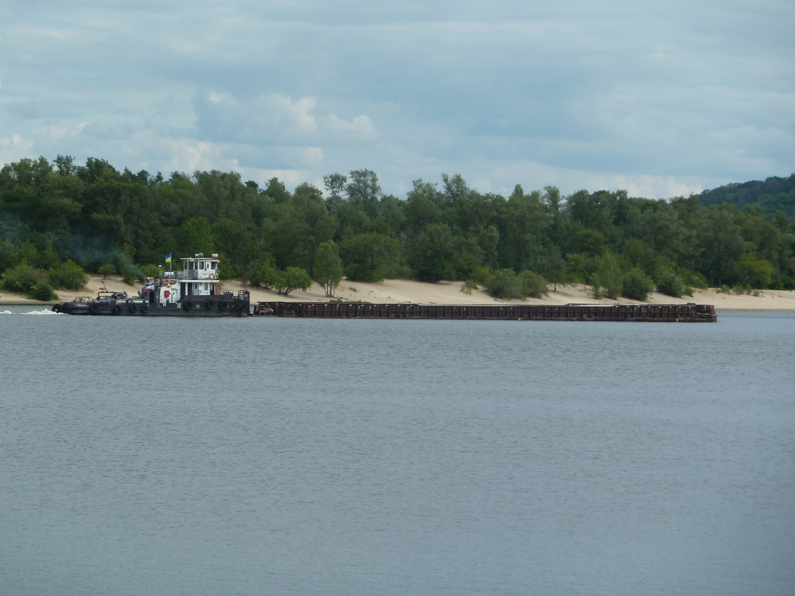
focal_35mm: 182
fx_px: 4180
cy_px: 298
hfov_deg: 10.9
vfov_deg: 8.2
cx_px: 398
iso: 80
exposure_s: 1/500
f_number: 5
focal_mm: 29.9
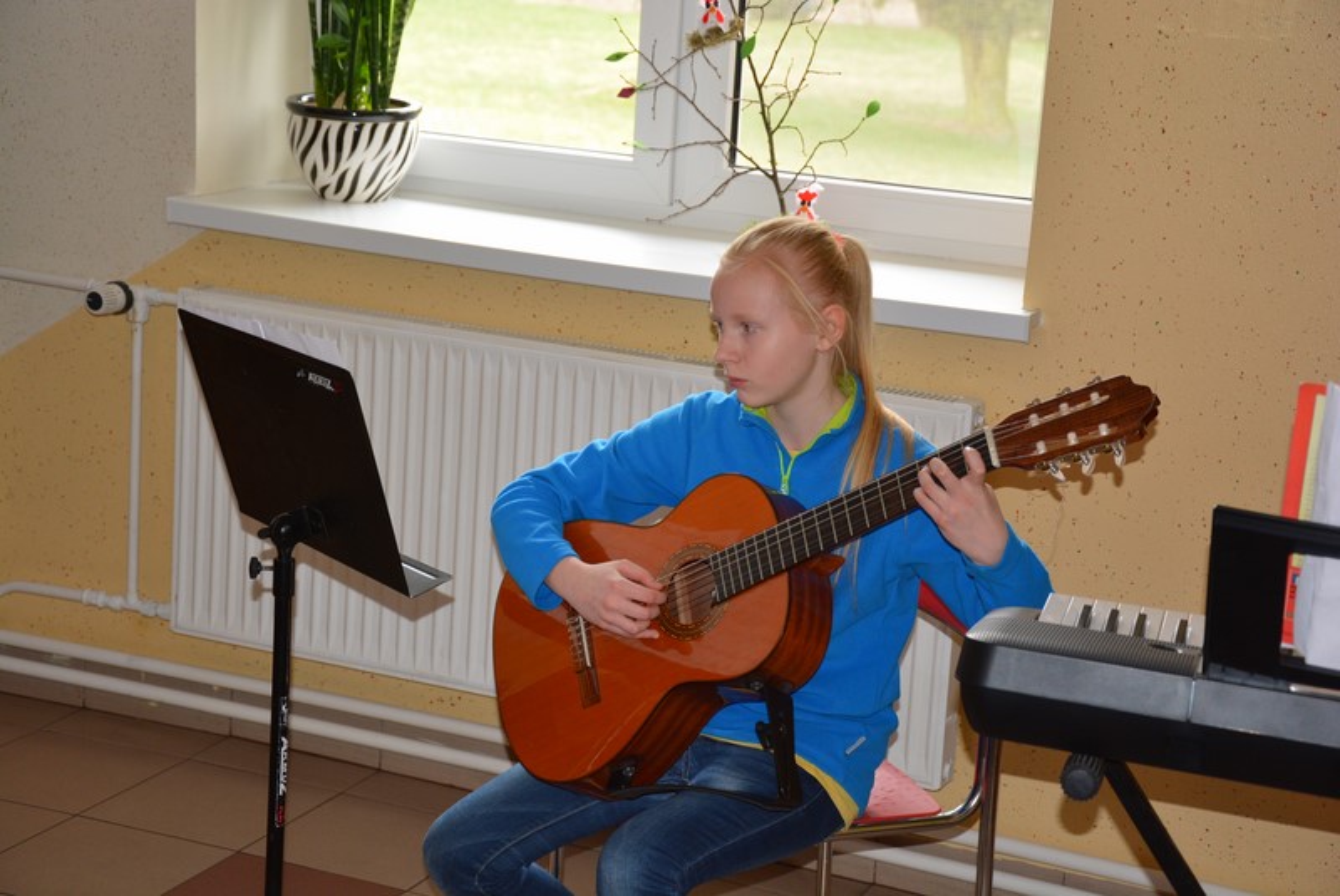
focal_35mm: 75
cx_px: 670
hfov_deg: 27.0
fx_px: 2794
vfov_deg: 18.2
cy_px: 448
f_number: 5
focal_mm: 50
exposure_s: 1/60
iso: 720
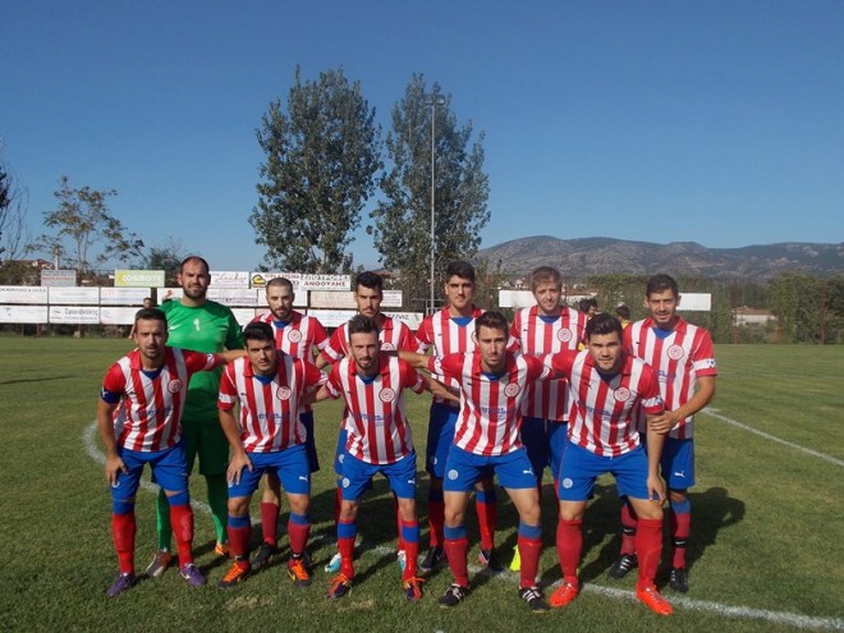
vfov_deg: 41.8
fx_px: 829
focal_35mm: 34
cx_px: 422
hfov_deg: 54.0
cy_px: 316
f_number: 9.2
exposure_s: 1/200
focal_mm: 6
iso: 80
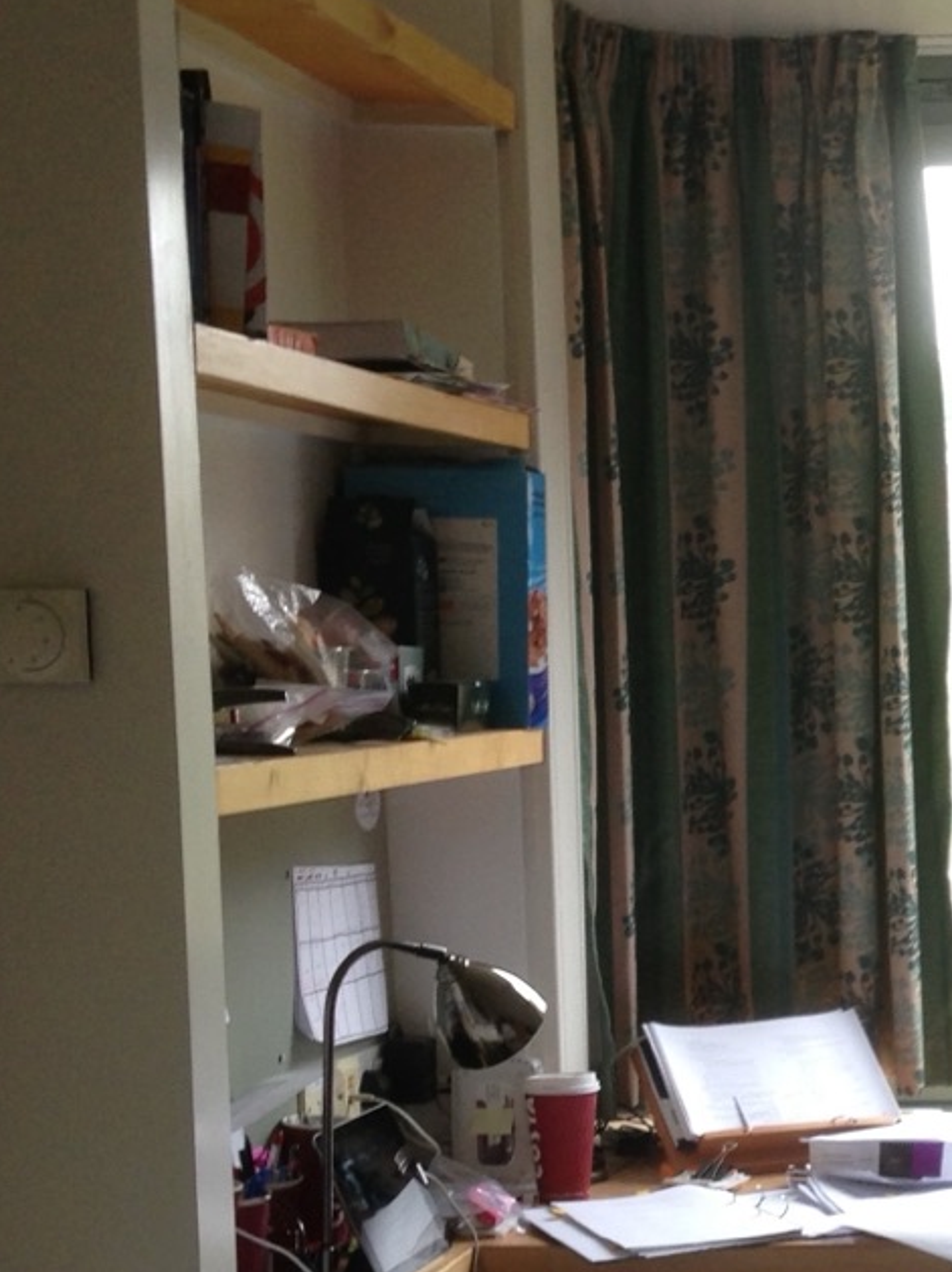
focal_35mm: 84
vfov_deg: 23.2
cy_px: 884
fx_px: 3083
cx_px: 1207
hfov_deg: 16.7
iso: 64
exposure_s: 1/40
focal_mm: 4.13
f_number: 2.4
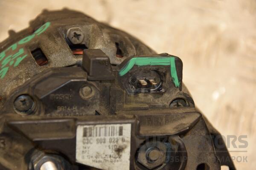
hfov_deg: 13.0
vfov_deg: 8.7
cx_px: 128
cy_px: 85
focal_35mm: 158
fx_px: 1120
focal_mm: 105
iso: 800
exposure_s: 1/125
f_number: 5.6
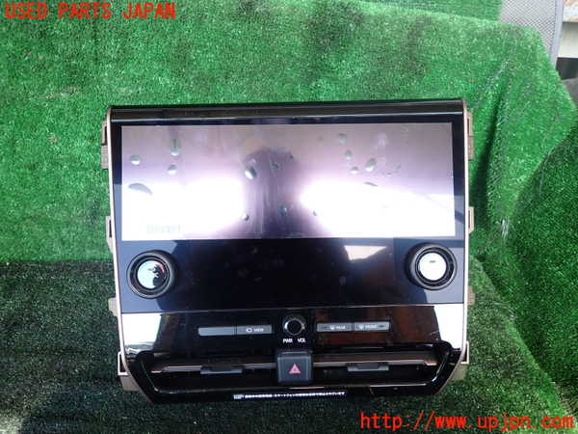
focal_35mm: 25
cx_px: 289
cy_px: 217
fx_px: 417
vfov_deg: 54.9
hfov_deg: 69.4
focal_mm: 4.5
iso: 100
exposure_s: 1/60
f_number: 2
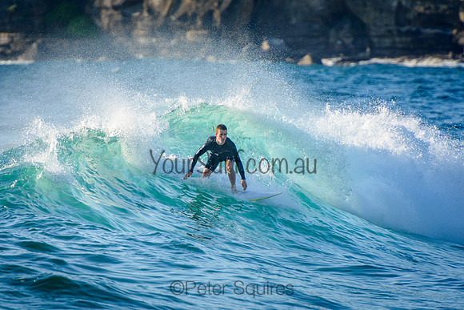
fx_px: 7870
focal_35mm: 611
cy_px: 155
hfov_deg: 3.4
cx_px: 232
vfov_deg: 2.3
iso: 500
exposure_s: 1/2000
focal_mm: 400
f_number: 5.6
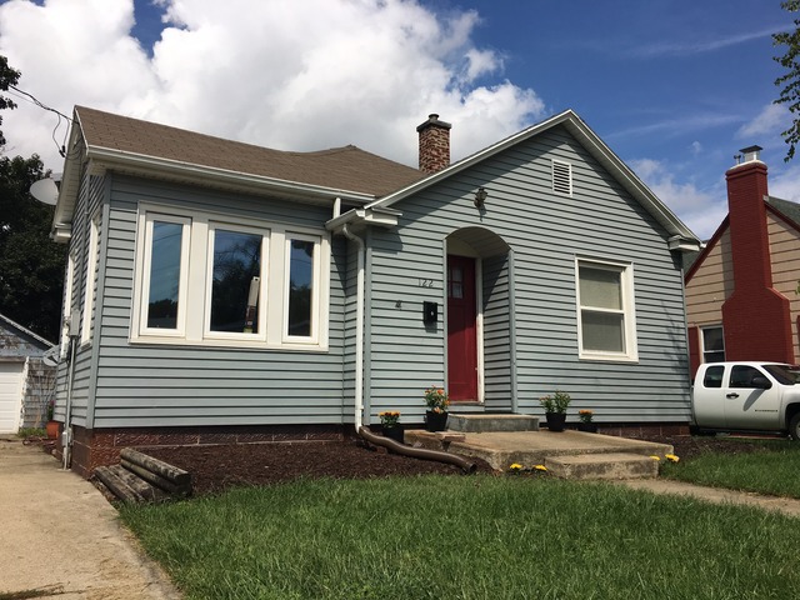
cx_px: 400
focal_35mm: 29
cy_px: 300
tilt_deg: +10.3
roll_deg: -0.4
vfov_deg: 48.2
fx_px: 670
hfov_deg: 61.7
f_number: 2.2
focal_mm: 4.15
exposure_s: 1/3344
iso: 25
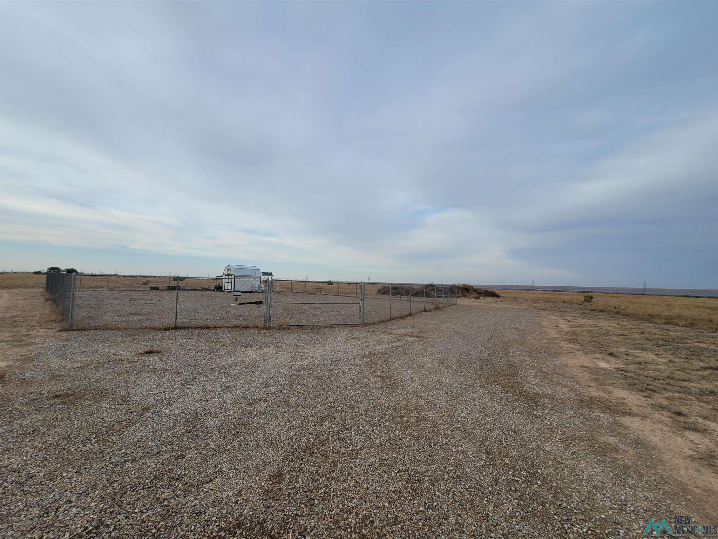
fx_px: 270
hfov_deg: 106.2
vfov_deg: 89.9
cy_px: 270
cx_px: 359
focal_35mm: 13
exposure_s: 1/681
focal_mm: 2.2
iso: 64
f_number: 2.2
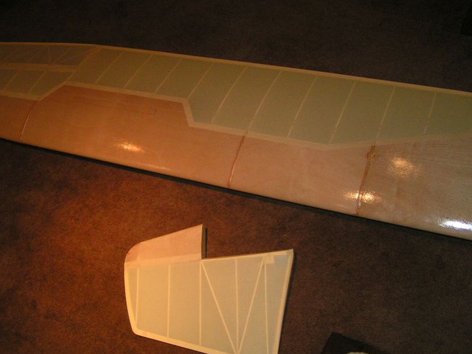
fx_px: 559
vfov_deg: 35.1
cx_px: 247
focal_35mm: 41
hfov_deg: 45.8
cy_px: 164
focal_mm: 5.8
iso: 200
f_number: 2.8
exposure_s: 1/40
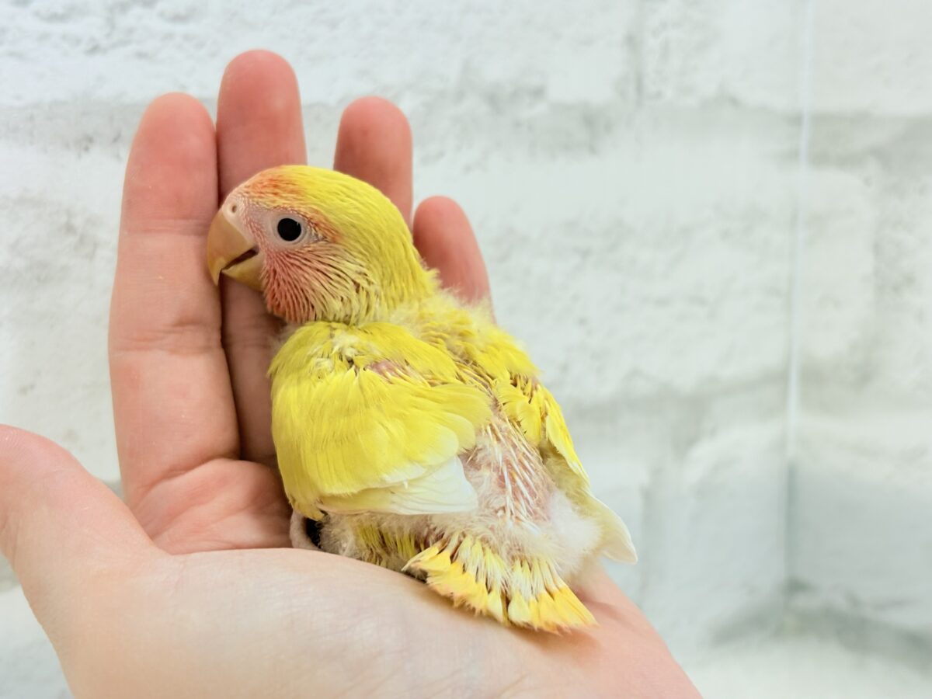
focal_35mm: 52
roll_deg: +0.4
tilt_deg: -8.3
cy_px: 350
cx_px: 466
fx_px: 1400
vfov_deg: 28.0
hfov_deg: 36.8
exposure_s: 1/100
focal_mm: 5.96
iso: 64
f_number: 1.6
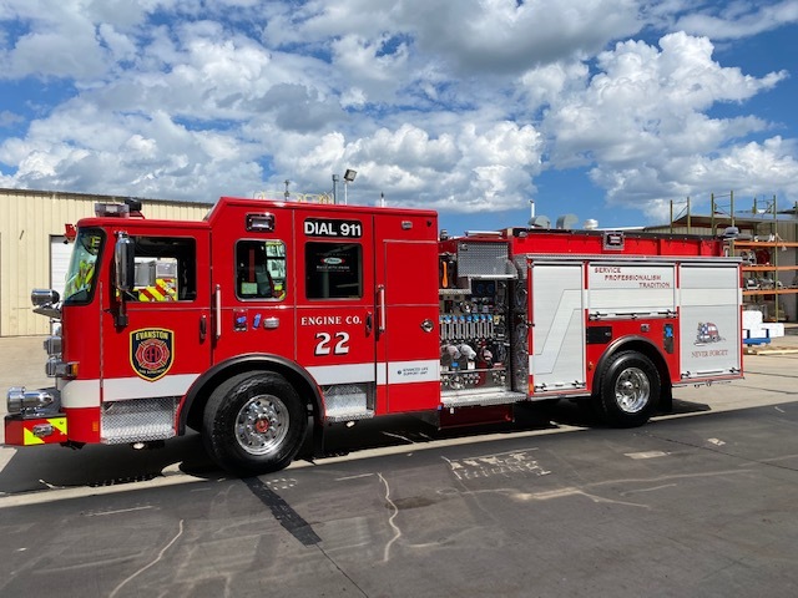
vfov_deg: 53.1
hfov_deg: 67.3
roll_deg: +0.0
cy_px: 299
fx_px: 599
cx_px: 399
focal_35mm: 26
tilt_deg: -0.4
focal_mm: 4.25
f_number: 1.8
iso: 32
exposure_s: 1/4608
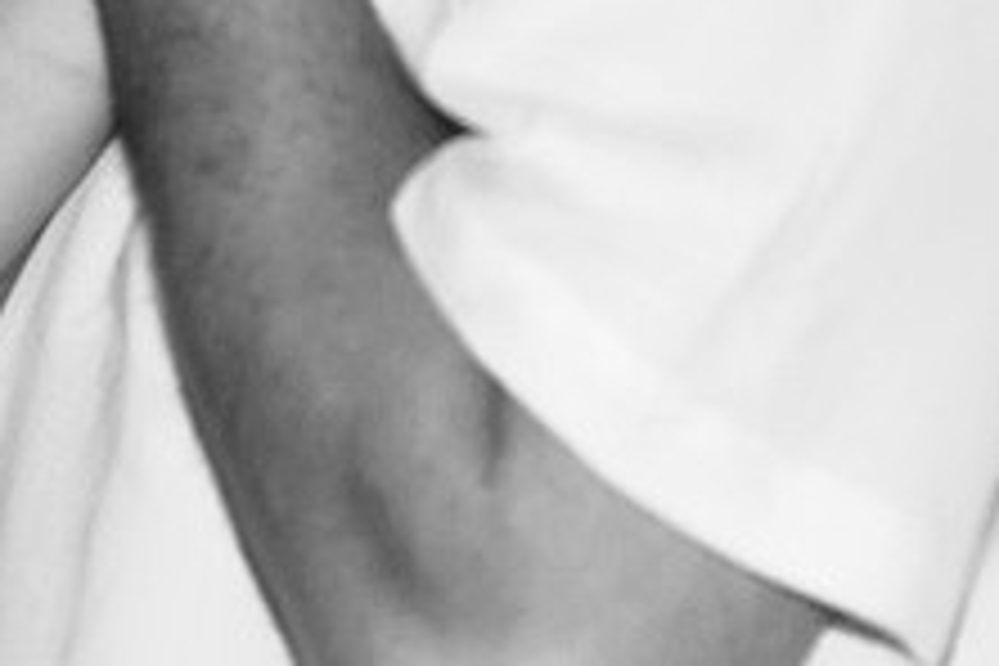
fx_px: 5974
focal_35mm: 215
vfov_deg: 6.4
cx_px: 166
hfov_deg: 9.5
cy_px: -43
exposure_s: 1/60
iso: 3200
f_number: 2.8
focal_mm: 55
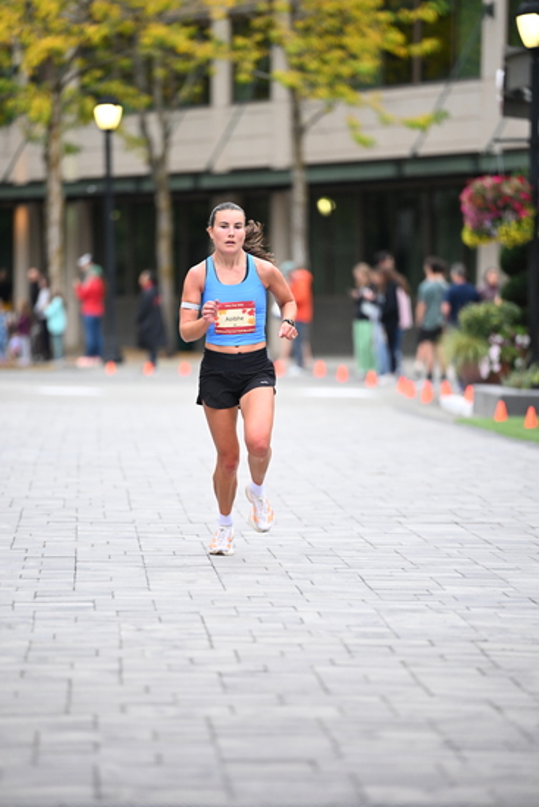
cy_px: 404
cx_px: 270
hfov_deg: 6.9
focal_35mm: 200
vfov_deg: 10.3
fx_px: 4488
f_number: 2.8
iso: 1600
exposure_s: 1/800
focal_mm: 200
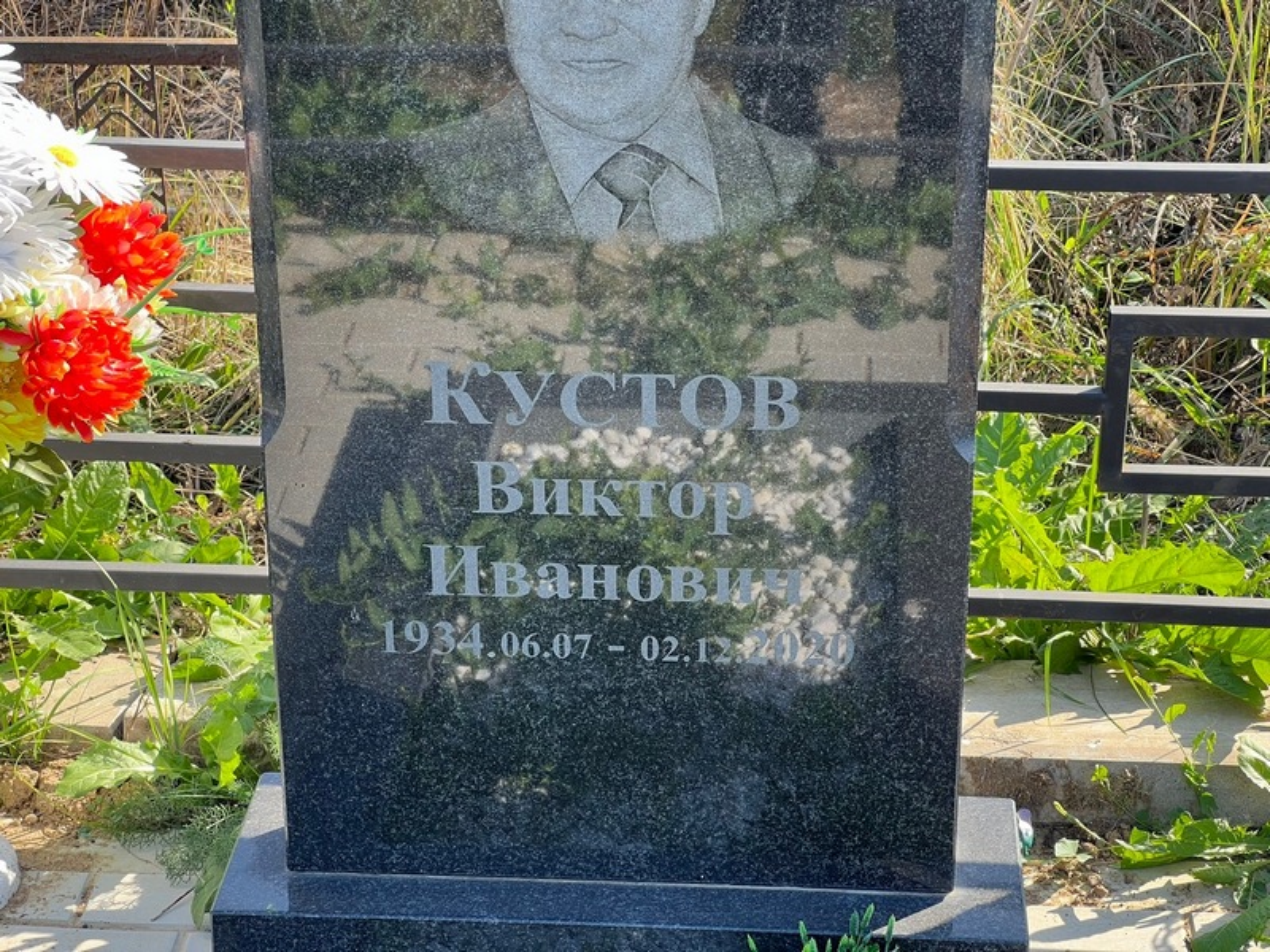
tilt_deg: -24.6
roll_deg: +0.2
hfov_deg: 25.3
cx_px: 635
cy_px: 476
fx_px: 2825
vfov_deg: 19.1
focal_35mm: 77
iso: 32
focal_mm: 9
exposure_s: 1/104
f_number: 2.8
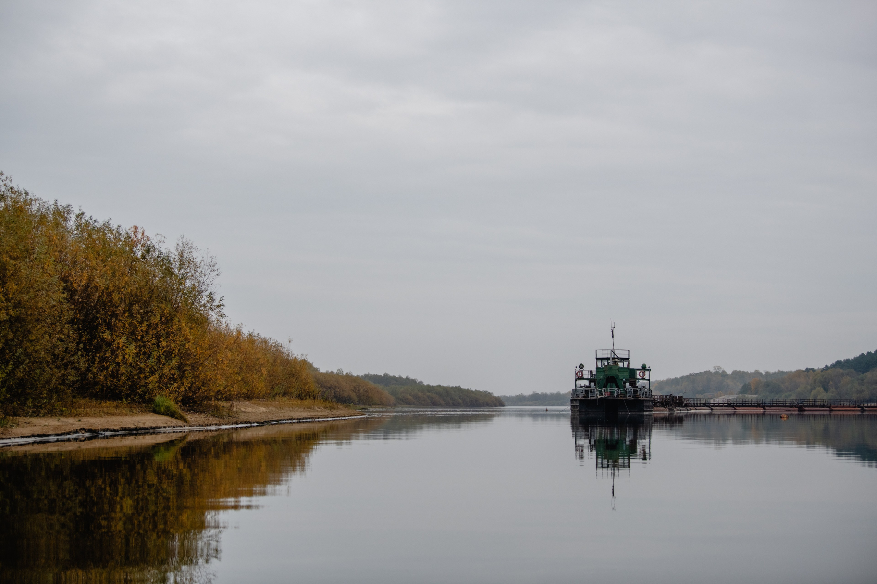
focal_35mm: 70
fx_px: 1705
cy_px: 292
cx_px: 438
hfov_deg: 28.8
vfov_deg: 19.5
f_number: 4
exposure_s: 1/500
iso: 500
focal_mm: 70
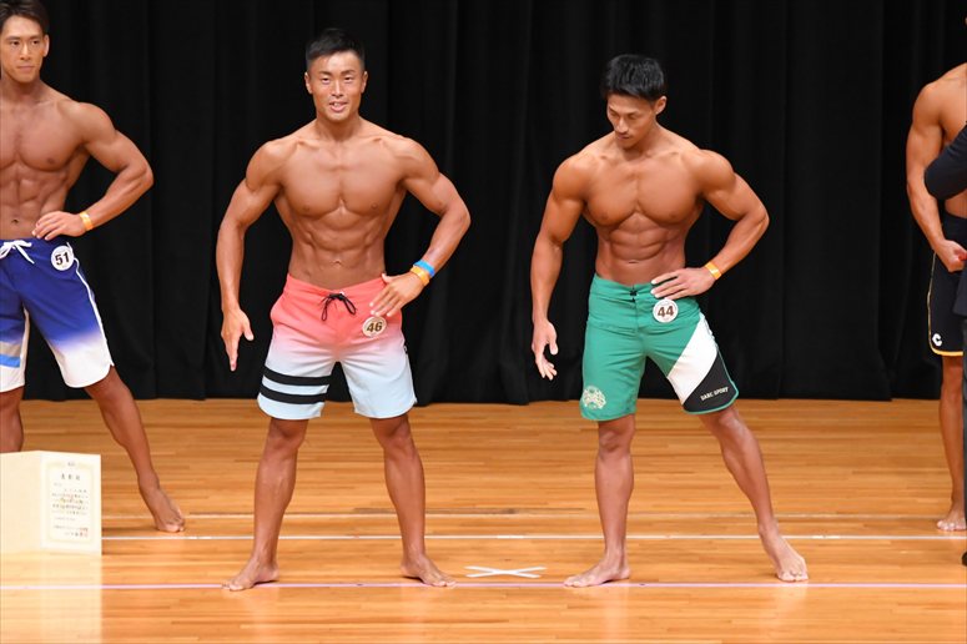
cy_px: 322
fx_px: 7249
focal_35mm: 270
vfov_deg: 5.1
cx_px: 484
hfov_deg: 7.6
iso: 4000
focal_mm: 180
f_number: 5.6
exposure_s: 1/400
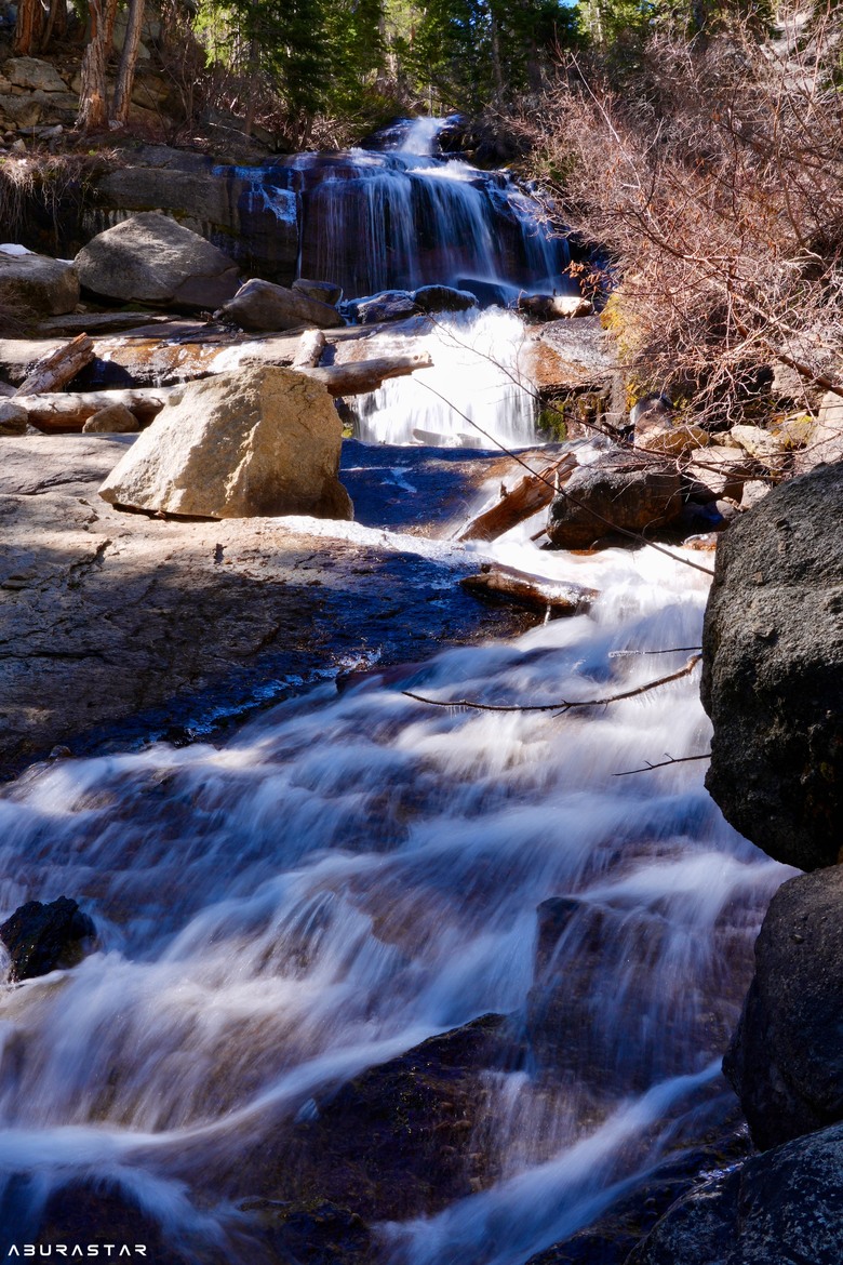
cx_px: 422
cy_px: 632
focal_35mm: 36
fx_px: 1264
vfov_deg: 53.1
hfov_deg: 36.9
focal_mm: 24
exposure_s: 1/8
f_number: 22
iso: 50
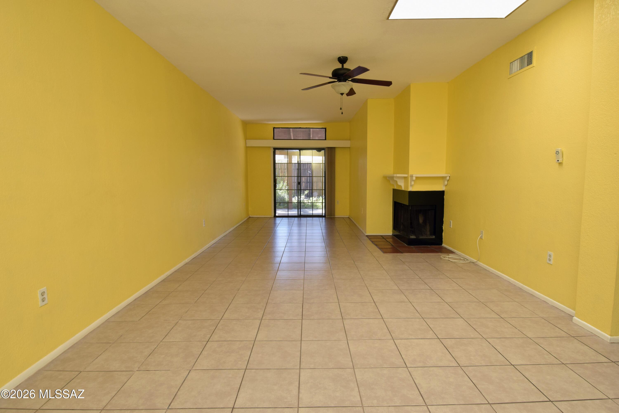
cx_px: 310
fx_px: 309
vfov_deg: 67.4
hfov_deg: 90.0
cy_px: 206
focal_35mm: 18
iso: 400
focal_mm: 12
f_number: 8
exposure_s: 1/50
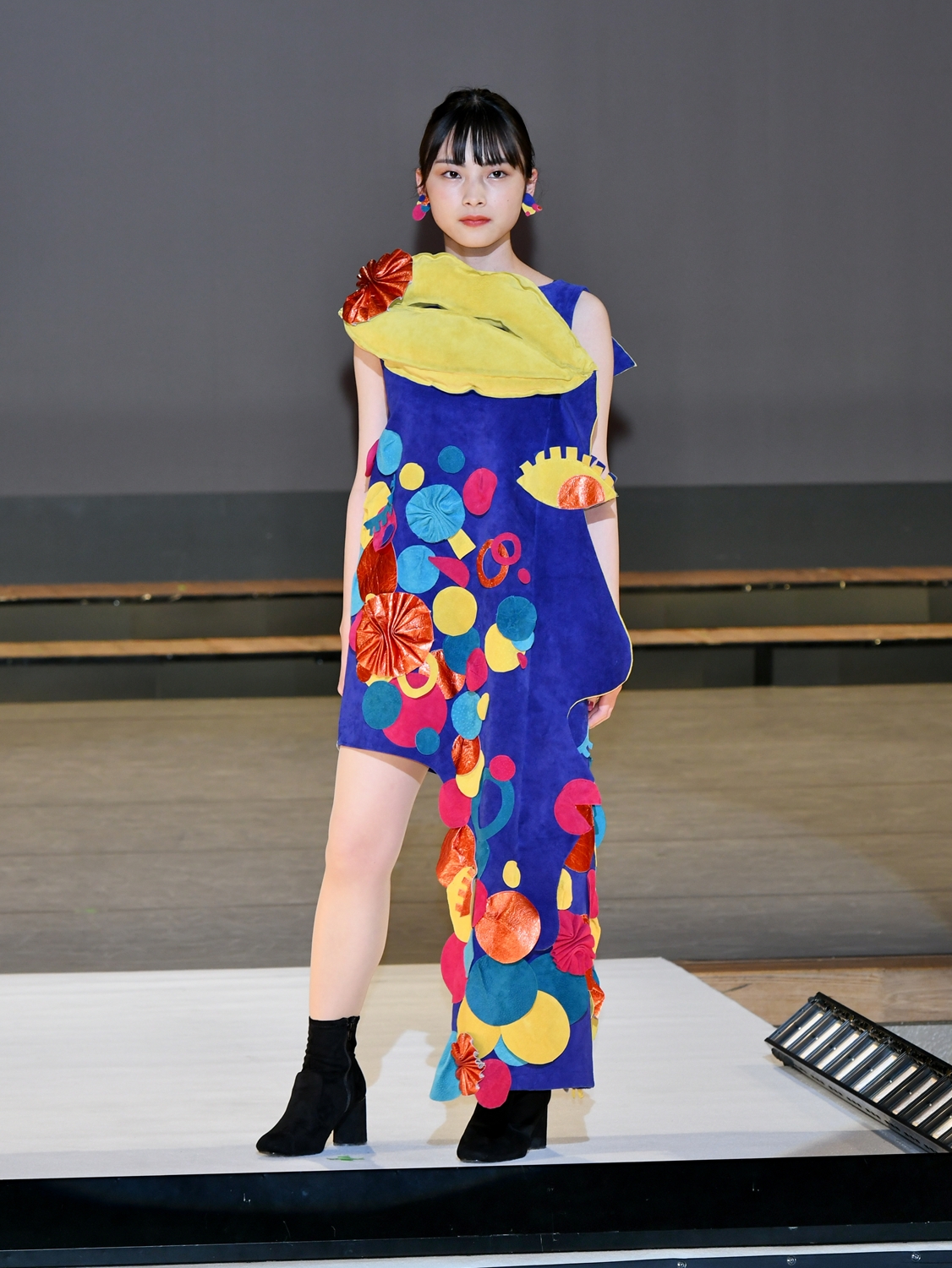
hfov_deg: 6.6
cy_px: 523
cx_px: 443
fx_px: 8249
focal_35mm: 225
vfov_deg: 8.8
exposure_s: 1/250
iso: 800
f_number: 5.6
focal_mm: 122
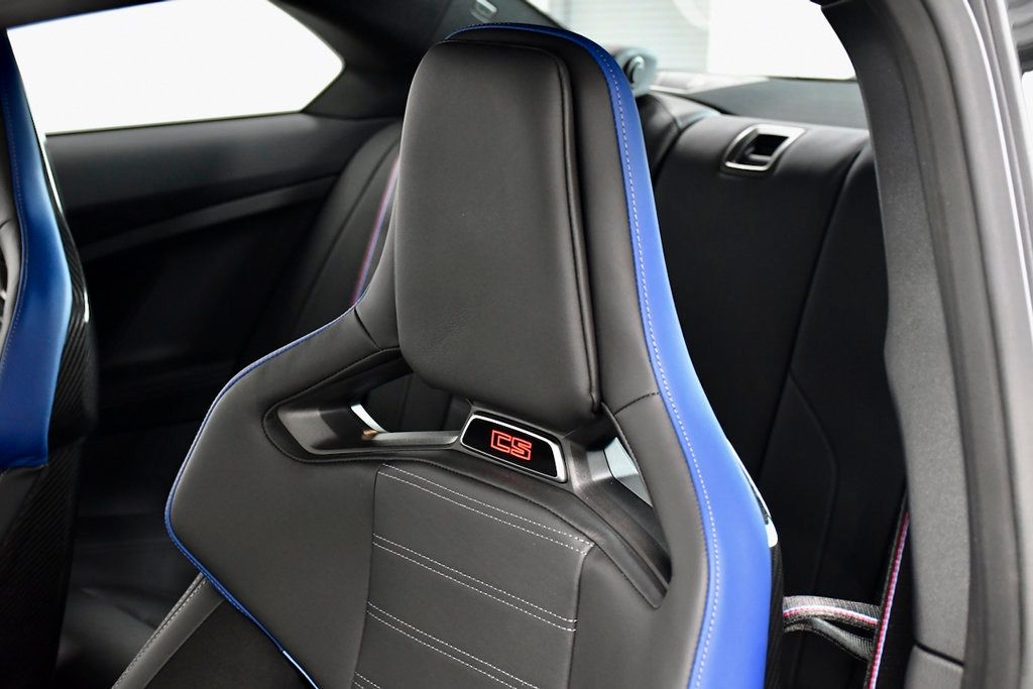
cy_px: 344
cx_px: 516
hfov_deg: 35.0
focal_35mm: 57
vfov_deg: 23.8
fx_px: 1636
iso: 2500
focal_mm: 38
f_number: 5.6
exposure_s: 1/60
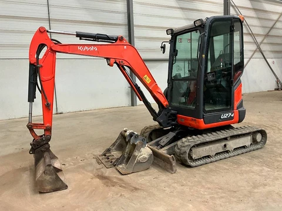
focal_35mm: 29
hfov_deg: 61.7
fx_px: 236
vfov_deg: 48.2
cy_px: 106
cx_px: 141
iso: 200
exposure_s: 1/60
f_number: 1.8
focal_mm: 3
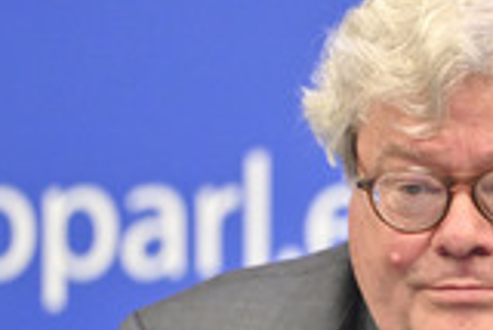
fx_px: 7717
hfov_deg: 3.7
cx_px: 461
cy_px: 349
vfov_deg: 2.4
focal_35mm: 563
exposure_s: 1/800
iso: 5000
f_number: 2.8
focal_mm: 200
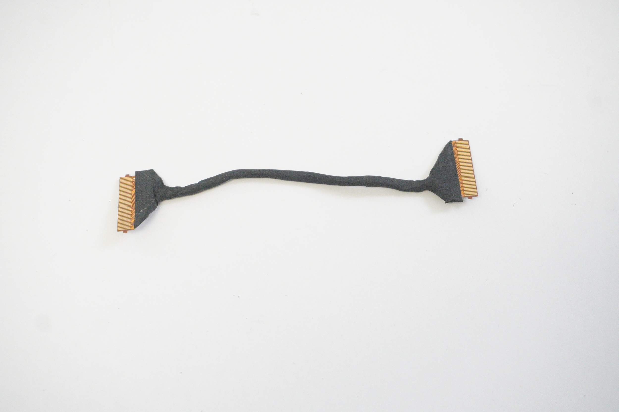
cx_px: 310
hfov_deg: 36.0
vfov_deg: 24.4
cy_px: 206
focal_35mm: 56
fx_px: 953
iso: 6400
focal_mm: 37
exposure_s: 1/250
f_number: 5.6
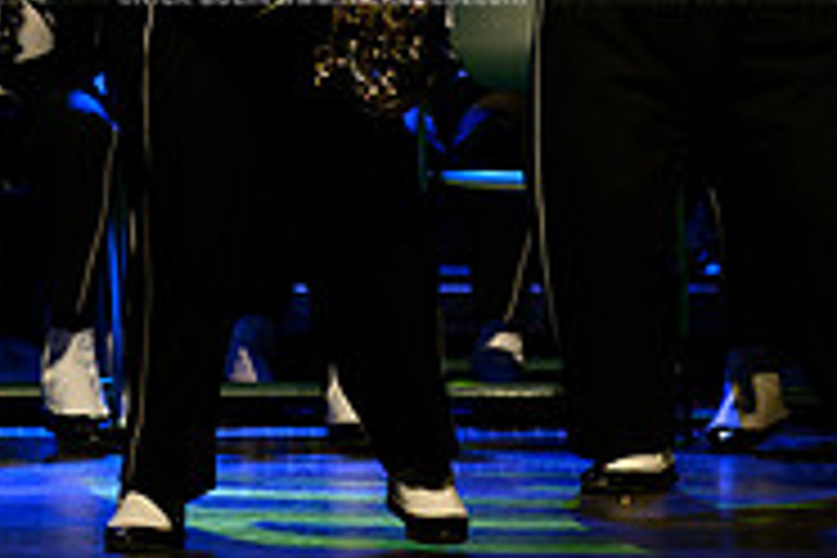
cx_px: 320
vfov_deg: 1.9
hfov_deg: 2.8
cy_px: -436
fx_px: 16901
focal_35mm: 727
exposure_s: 1/500
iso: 5000
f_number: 4
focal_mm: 300
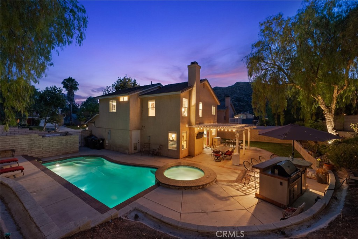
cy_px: 120
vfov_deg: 81.2
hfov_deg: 104.2
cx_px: 179
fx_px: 139
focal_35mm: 14
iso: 100
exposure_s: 25
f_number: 9
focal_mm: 14
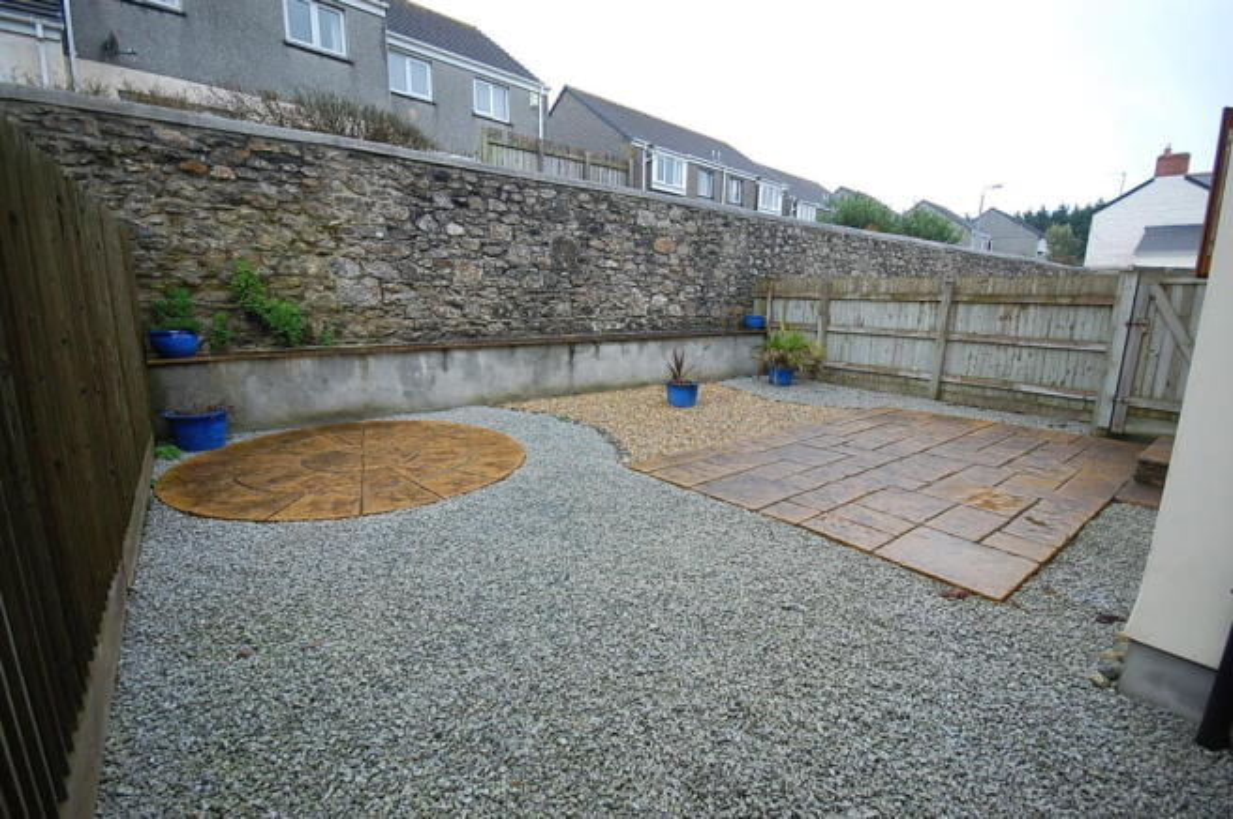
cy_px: 410
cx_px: 616
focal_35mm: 15
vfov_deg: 77.2
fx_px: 513
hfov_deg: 100.4
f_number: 5.6
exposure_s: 1/125
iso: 320
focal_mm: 10
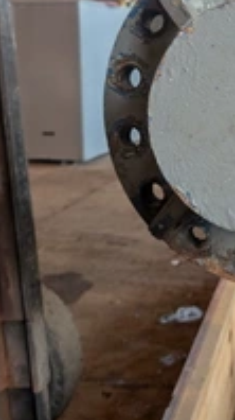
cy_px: 95
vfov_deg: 38.0
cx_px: 290
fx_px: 589
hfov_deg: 20.9
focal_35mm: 53
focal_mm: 6.9
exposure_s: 1/40
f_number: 1.68
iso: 25
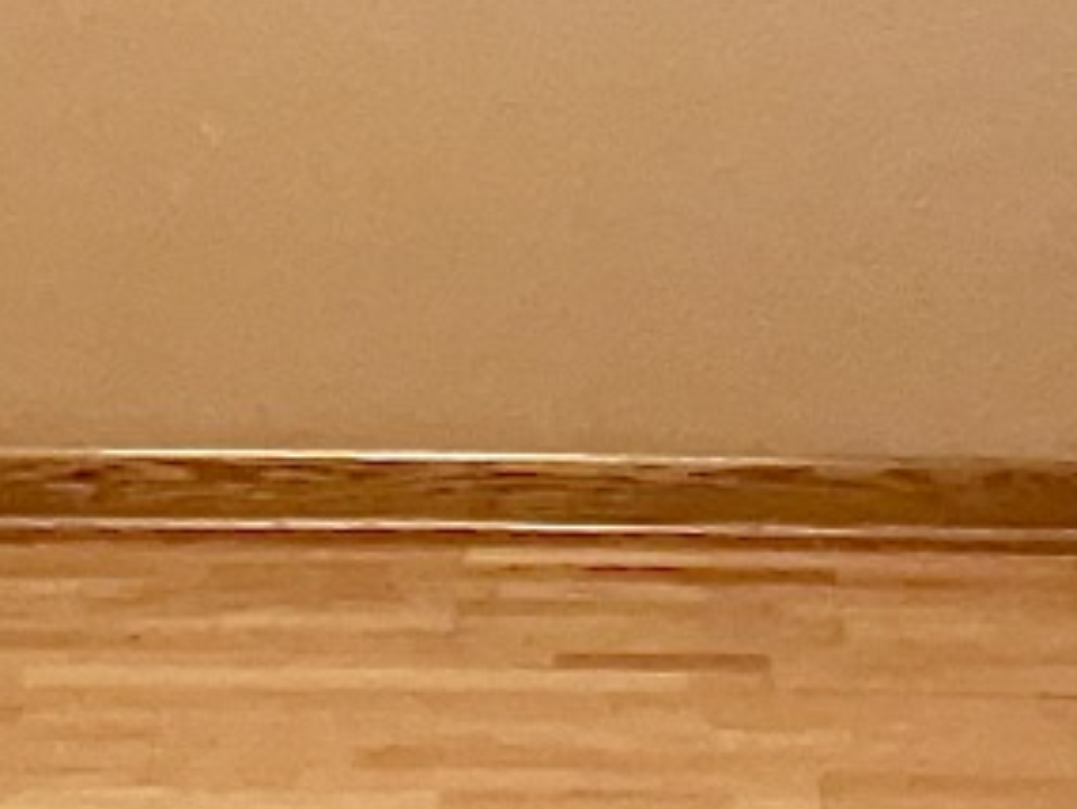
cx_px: 416
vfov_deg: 7.9
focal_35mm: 182
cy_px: -575
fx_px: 5665
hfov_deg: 10.9
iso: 125
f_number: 1.8
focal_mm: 3
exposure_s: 1/60
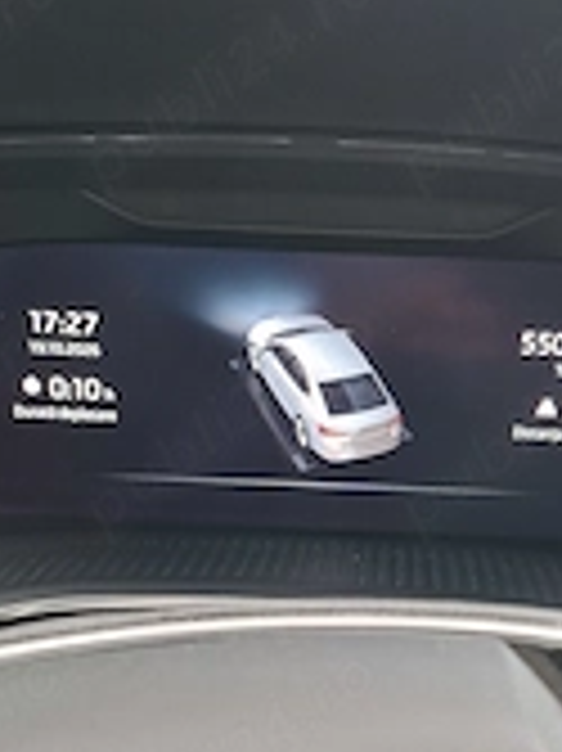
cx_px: 387
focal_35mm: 55
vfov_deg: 34.7
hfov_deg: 26.3
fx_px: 1192
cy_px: 495
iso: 160
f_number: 1.8
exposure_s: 1/50
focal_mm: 5.54
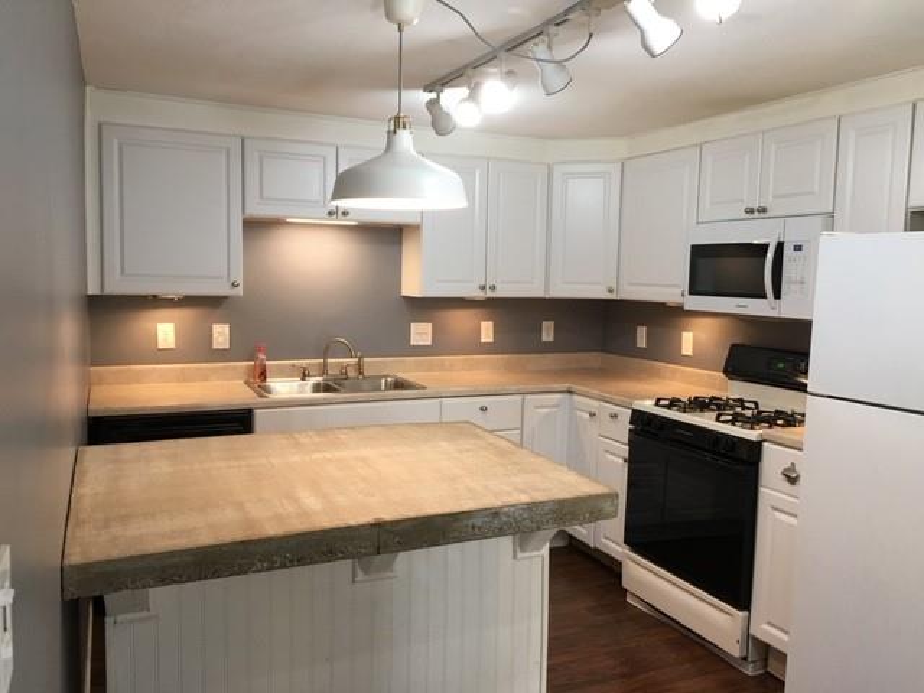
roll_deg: -0.9
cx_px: 462
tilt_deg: -3.5
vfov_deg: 48.2
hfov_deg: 61.7
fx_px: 774
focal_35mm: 29
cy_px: 346
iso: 40
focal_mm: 4.15
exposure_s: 1/15
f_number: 2.2
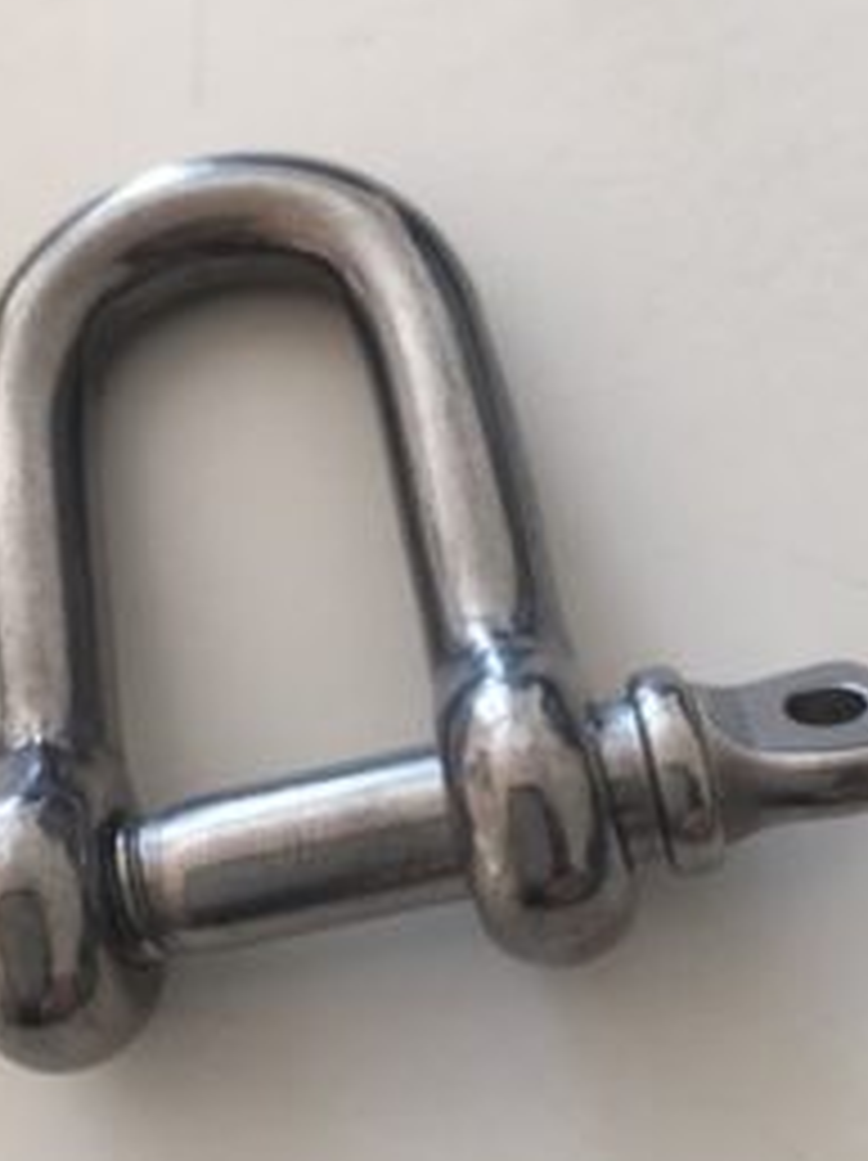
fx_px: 1507
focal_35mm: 45
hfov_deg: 32.1
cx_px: 427
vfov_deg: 42.1
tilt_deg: -68.2
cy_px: 540
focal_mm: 4.15
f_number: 2.2
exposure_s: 1/33
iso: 40
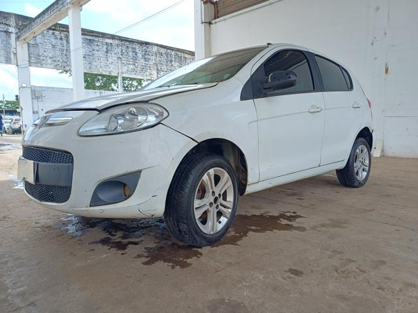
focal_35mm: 25
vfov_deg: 54.9
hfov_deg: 69.4
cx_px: 209
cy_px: 156
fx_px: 302
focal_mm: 4.65
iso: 50
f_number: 1.8
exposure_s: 1/182
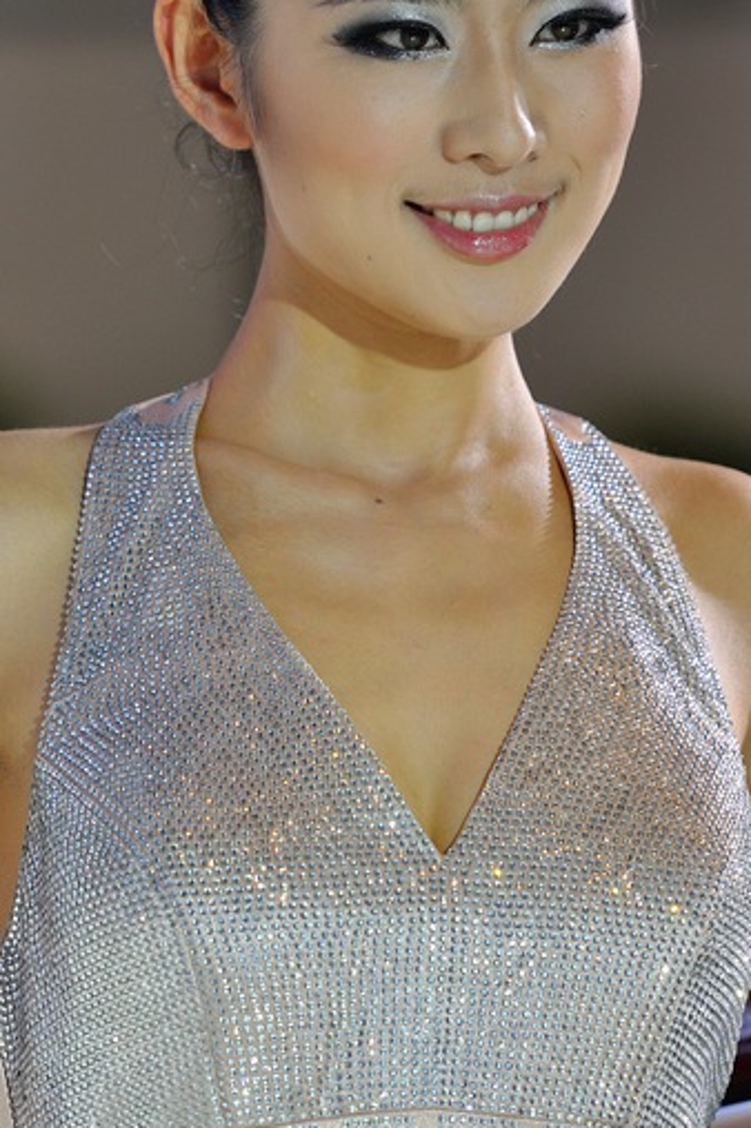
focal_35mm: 358
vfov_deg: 5.8
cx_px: 400
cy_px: 444
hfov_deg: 3.8
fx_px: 11210
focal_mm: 155
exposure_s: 1/125
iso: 250
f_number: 2.8
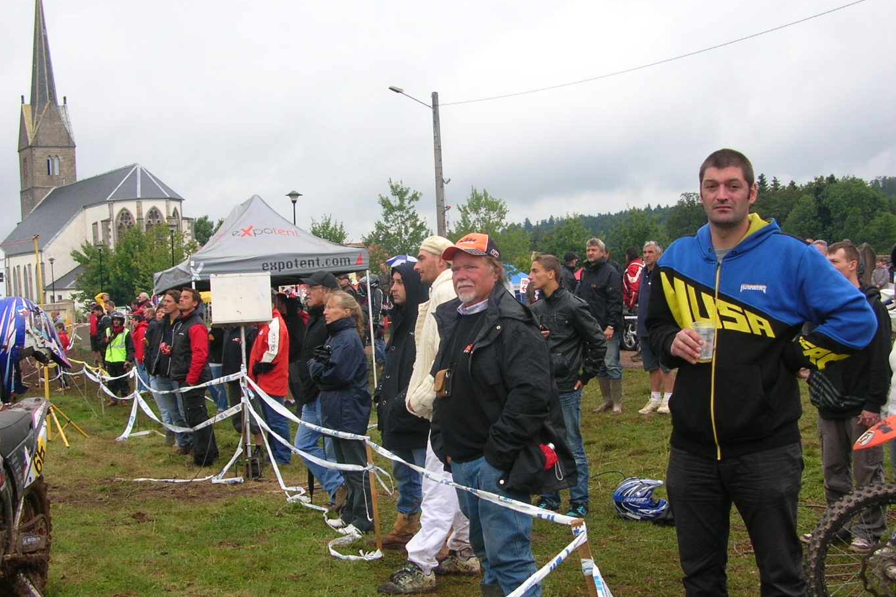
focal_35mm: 43
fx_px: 1070
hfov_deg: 45.4
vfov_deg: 31.1
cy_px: 350
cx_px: 480
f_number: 2.8
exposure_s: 1/248
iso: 50
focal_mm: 5.8
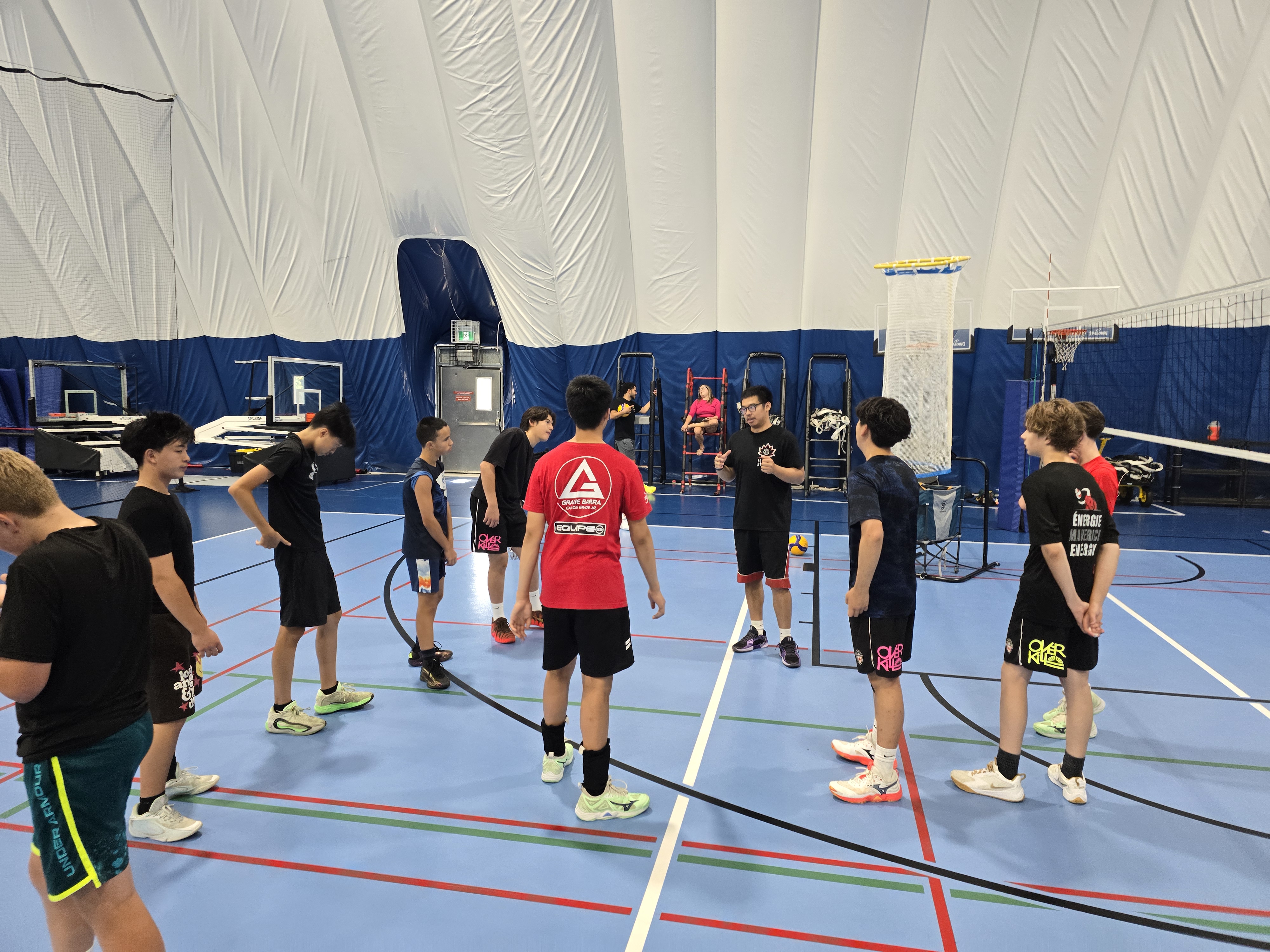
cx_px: 635
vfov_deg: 58.9
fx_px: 844
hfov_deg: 73.9
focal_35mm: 23
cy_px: 476
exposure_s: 1/120
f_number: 1.7
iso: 320
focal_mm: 6.3
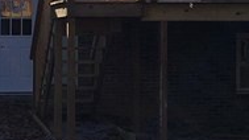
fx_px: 1128
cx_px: 146
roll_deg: +0.0
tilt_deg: +3.3
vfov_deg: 7.1
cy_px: 0
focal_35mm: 171
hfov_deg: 12.6
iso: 25
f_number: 2.2
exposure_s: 1/855
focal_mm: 4.15
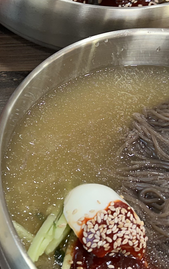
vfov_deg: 26.0
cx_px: -14
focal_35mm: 79
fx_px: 582
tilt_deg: -49.5
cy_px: 88
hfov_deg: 16.1
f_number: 1.78
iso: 160
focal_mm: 6.86
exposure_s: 1/120
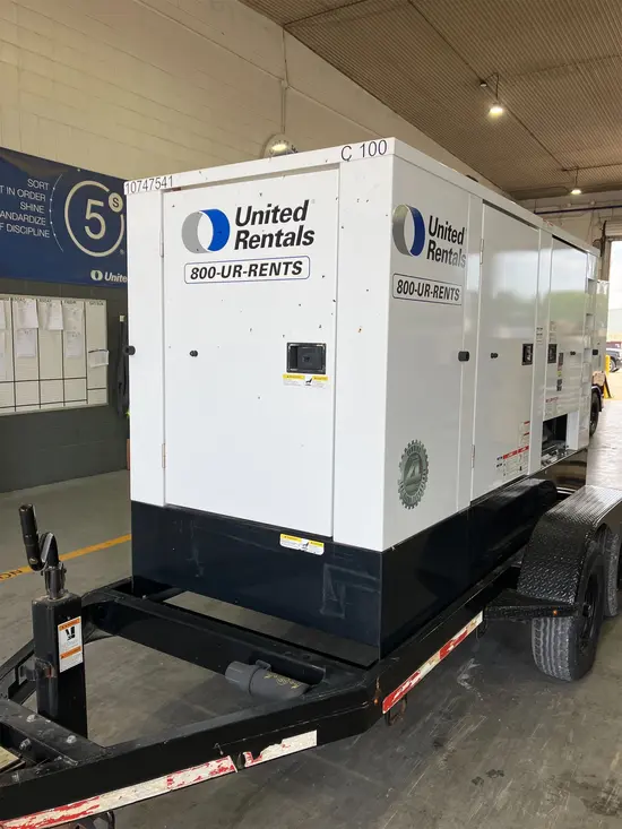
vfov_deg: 63.4
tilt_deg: -6.1
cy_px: 414
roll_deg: -0.3
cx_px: 311
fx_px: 671
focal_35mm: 28
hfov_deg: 49.8
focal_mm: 3.99
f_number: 1.8
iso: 32
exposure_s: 1/357
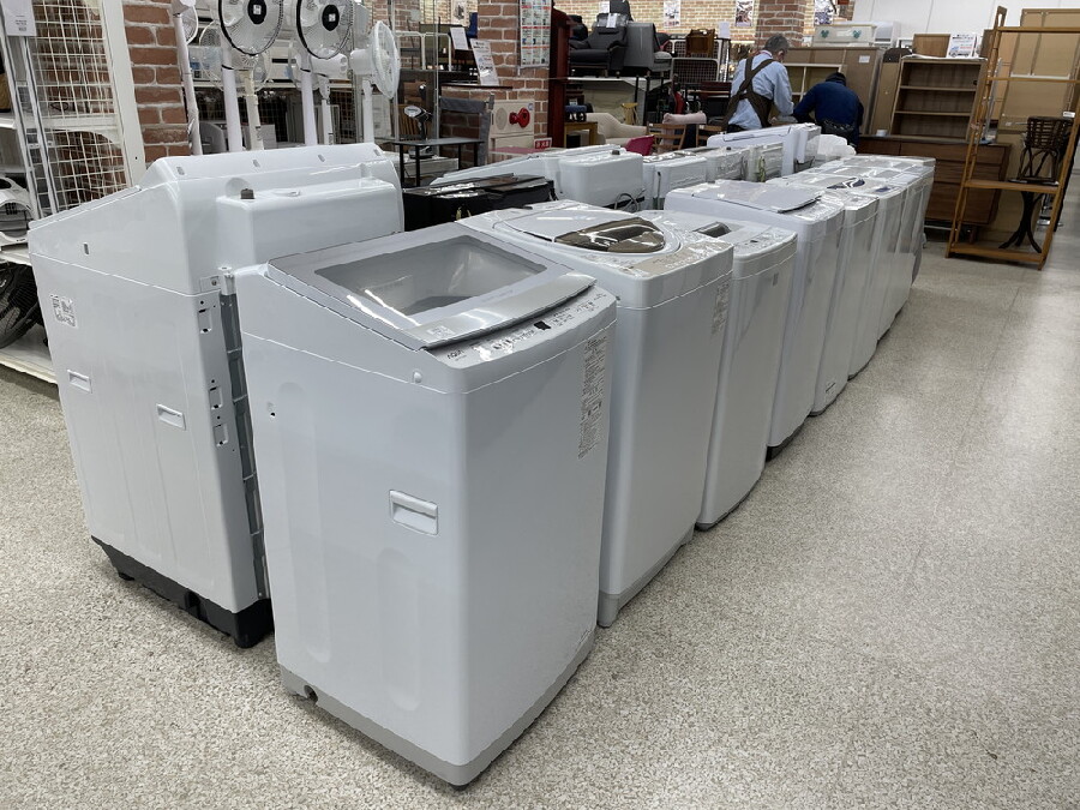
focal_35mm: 26
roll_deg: -1.5
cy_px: 405
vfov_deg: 53.1
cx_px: 540
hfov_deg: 67.3
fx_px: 811
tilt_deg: -22.4
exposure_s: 1/120
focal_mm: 4.2
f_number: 1.6
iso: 50
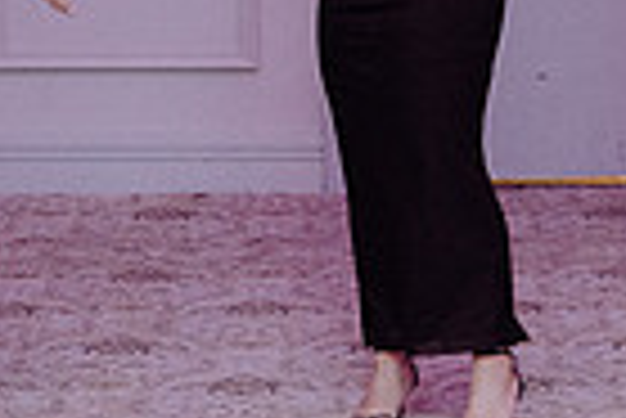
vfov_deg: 4.8
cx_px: 824
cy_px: -79
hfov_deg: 7.1
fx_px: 5013
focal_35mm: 288
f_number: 3.5
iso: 3200
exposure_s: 1/160
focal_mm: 69
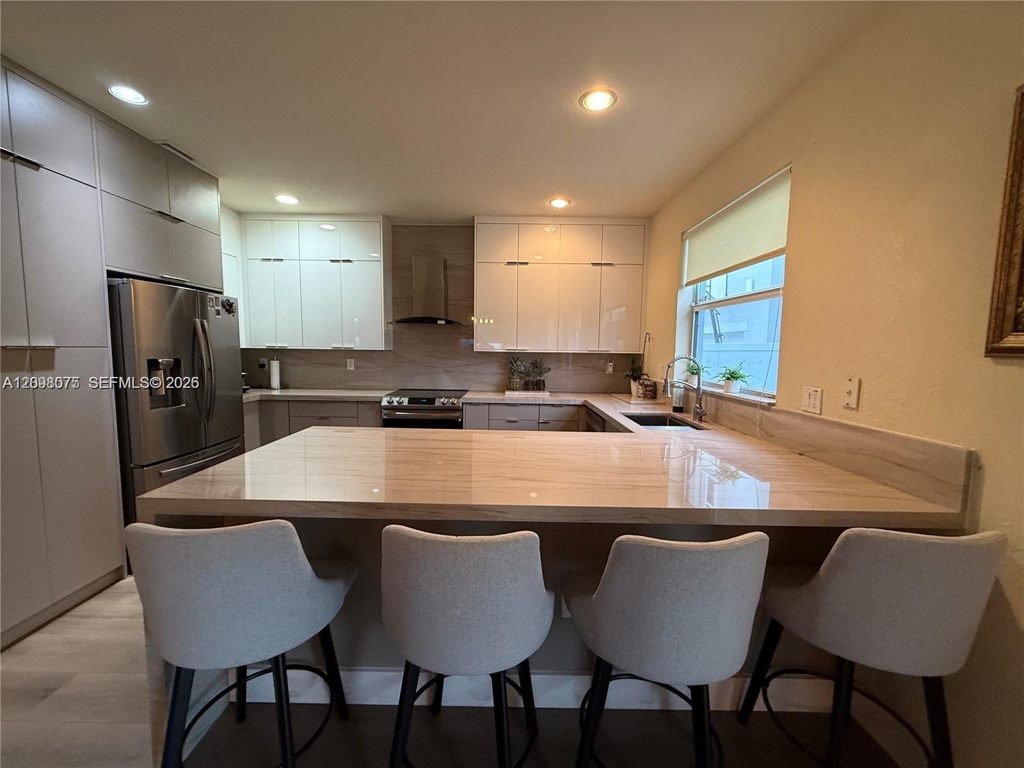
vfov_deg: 85.7
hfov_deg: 102.1
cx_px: 512
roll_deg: -0.4
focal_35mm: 14
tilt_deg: -4.4
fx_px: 414
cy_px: 384
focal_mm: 2.22
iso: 320
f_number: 2.2
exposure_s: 1/60
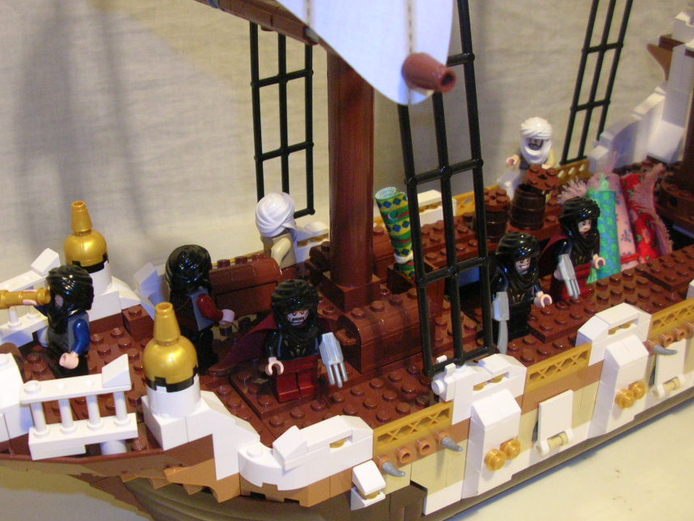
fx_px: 842
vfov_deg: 34.4
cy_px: 264
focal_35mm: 42
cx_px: 285
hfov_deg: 44.6
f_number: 2.8
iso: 200
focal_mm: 5.8
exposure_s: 1/5.7
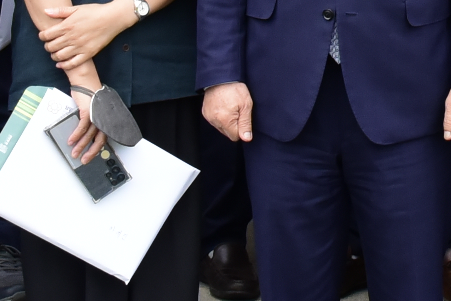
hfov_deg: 9.6
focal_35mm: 211
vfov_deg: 6.4
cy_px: -247
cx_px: 601
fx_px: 2644
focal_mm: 38
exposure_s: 1/250
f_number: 10
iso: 1600
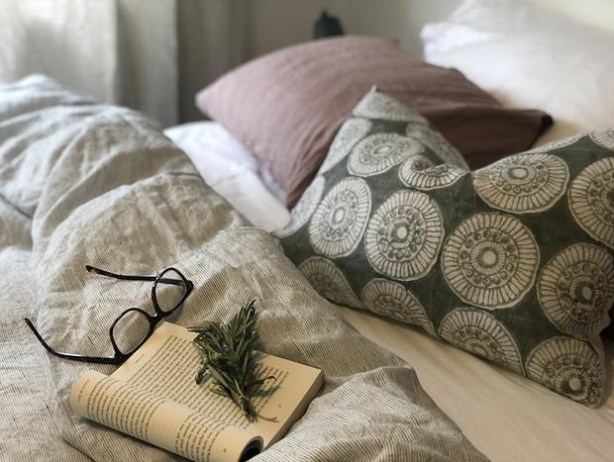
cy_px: 231
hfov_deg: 33.7
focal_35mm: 57
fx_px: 1013
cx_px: 307
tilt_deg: -22.4
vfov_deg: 25.7
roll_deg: +1.2
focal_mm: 6.6
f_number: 2.8
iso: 200
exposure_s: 1/33
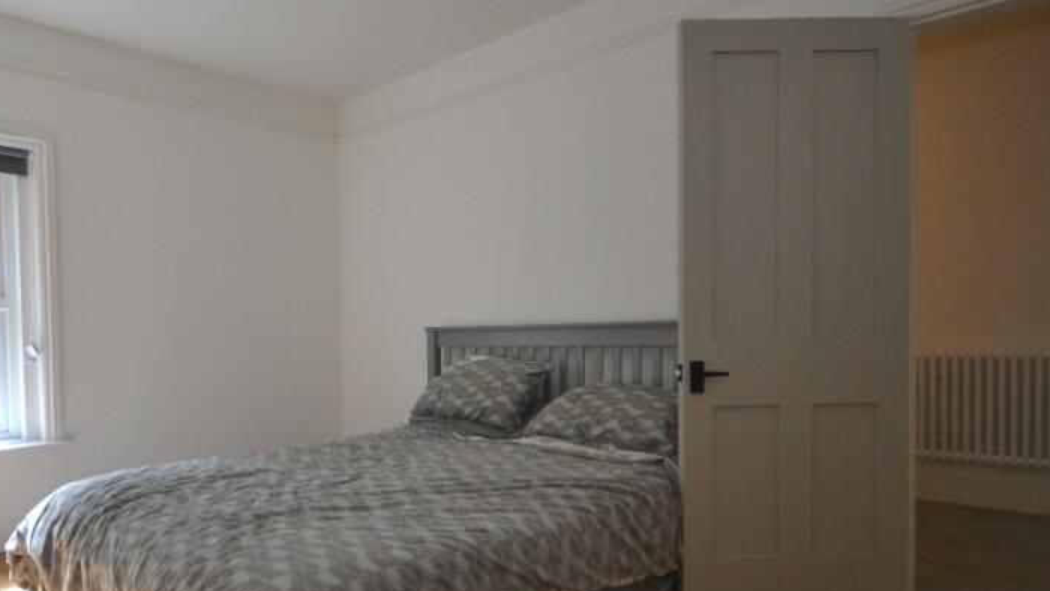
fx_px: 640
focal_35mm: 23
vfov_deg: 49.2
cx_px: 369
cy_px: 356
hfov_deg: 76.7
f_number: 4
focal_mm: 10
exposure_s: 1/60
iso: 500
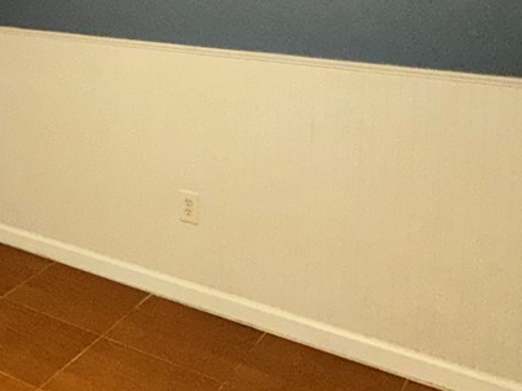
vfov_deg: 25.6
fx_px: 799
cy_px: -32
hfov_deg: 30.2
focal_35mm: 53
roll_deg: +0.8
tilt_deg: -3.7
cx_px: -121
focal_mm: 2.22
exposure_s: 1/60
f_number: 2.2
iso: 160
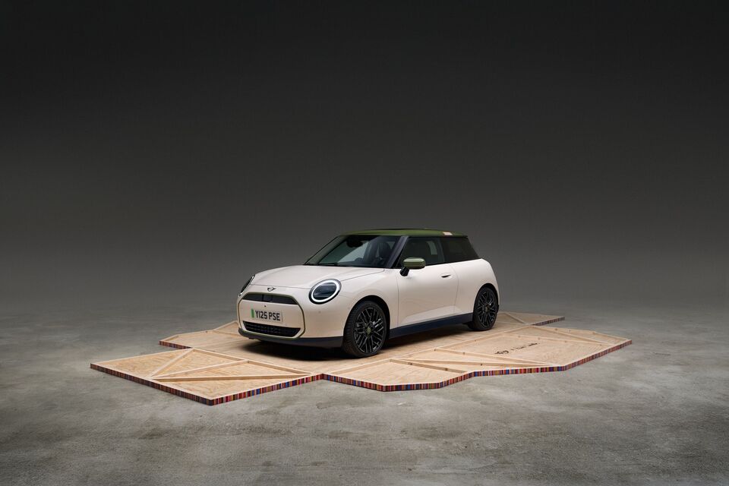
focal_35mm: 29
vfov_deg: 45.0
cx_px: 364
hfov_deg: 63.7
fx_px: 587
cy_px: 243
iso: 200
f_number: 8
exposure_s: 1/3
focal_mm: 29
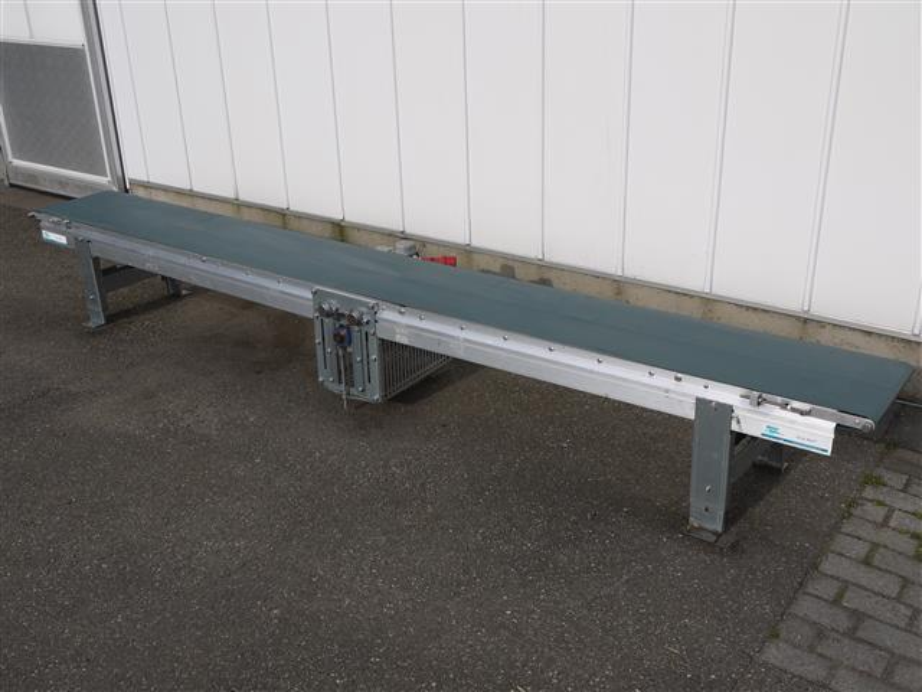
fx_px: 959
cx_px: 461
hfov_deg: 51.4
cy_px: 346
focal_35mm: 36
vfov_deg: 39.7
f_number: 8
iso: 100
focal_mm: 18
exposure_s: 1/320
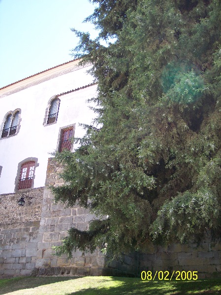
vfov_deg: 49.0
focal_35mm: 38
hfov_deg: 37.7
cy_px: 148
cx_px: 110
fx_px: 324
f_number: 2.8
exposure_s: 1/350
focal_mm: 8
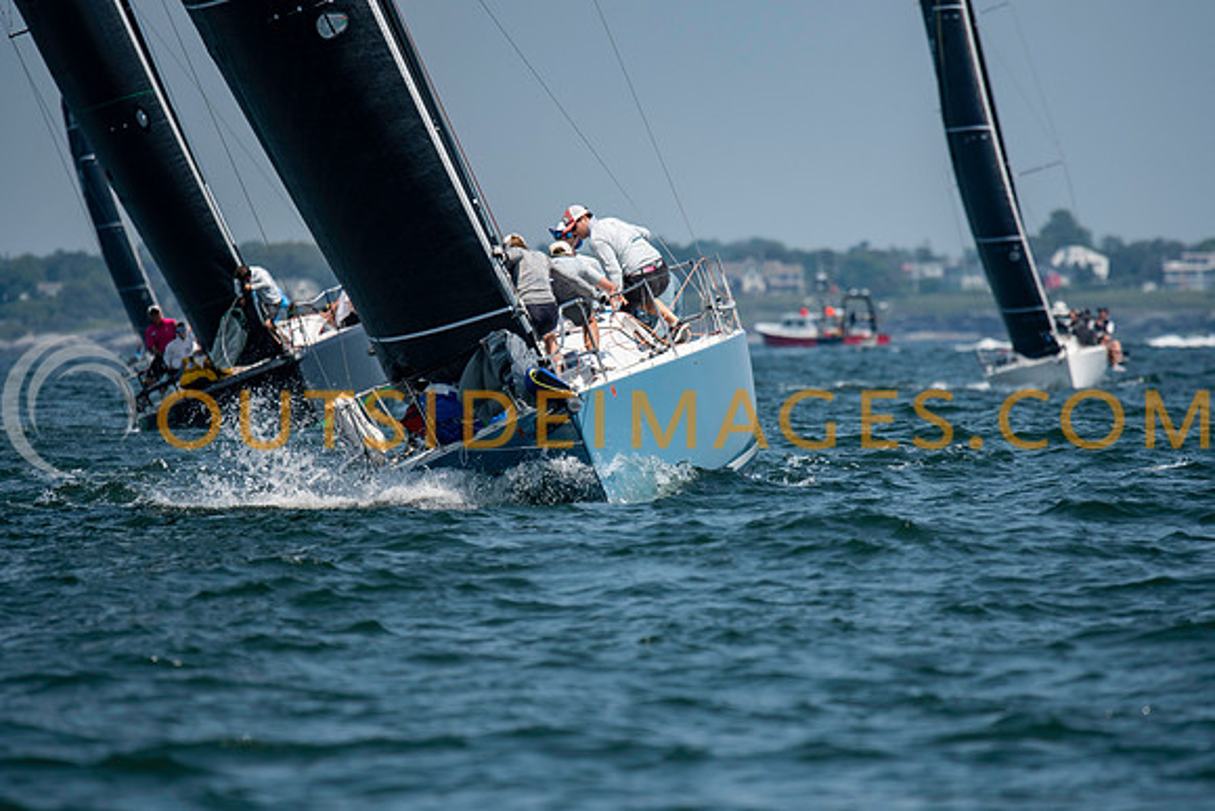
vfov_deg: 3.1
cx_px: 608
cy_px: 406
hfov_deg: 4.6
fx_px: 15190
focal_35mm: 450
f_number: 4
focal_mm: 300
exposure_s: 1/3200
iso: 200
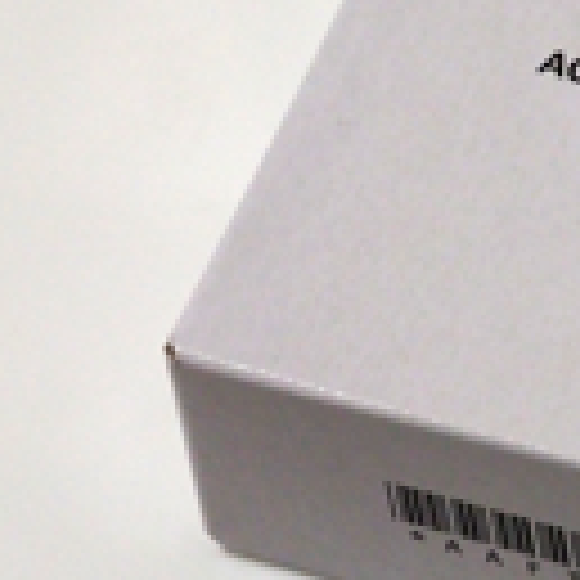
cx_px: 980
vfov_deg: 4.4
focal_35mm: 396
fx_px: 7507
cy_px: 243
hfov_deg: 4.4
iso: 1600
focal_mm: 60
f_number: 4
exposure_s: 1/50
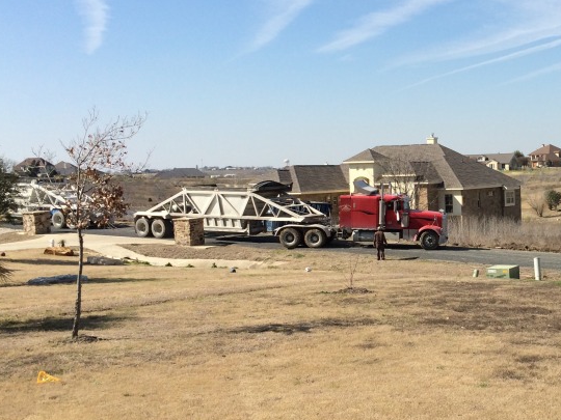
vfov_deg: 26.6
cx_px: 486
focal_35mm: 55
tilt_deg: -2.5
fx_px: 891
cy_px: 198
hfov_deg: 33.4
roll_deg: +2.0
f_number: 2.2
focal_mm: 4.15
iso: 32
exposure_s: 1/2283
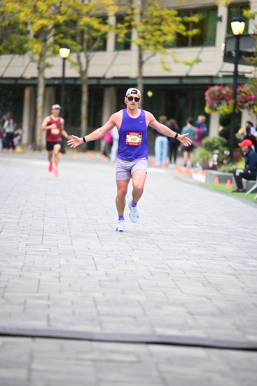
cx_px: 128
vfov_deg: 12.4
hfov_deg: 8.3
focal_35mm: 165
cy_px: 193
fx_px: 1766
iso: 1250
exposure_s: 1/1600
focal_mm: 165
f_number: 2.8
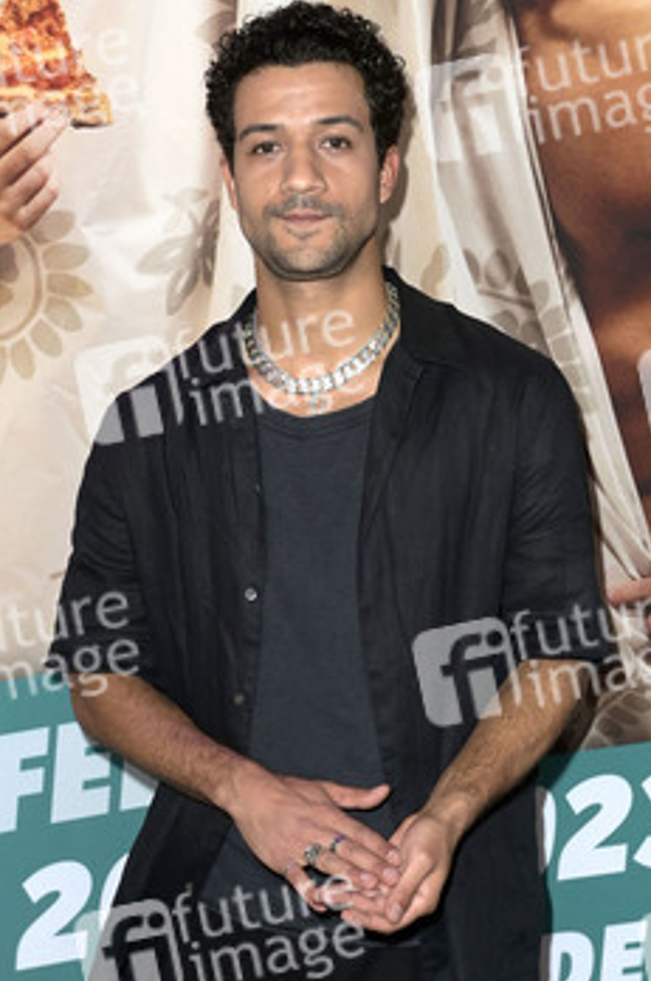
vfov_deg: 29.3
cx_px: 302
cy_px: 519
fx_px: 1877
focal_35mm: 69
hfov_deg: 19.7
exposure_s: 1/250
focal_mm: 60
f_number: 5
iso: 500
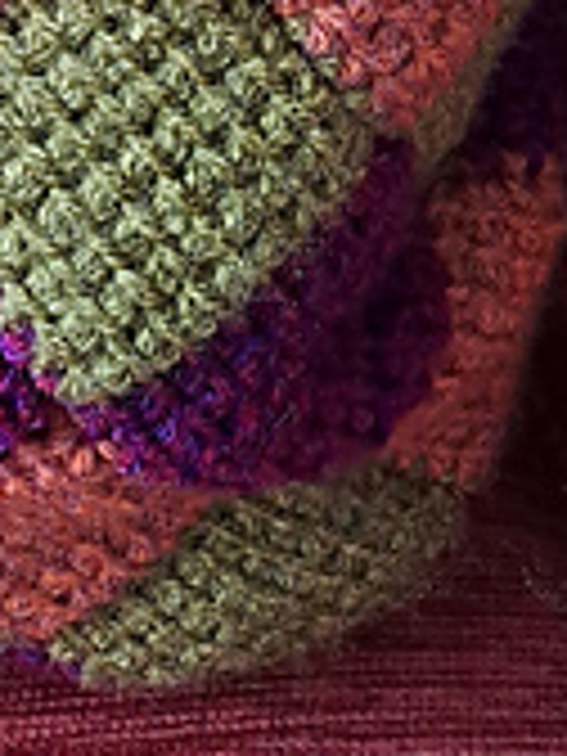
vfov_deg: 17.6
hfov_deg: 14.6
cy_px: -504
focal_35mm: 95
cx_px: -254
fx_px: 2075
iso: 250
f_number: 1.8
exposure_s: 1/60
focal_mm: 4.65
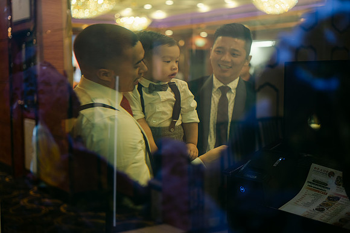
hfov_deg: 39.6
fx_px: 486
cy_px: 116
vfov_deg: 27.0
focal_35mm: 50
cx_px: 175
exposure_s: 1/125
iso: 200
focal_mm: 33
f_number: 1.4
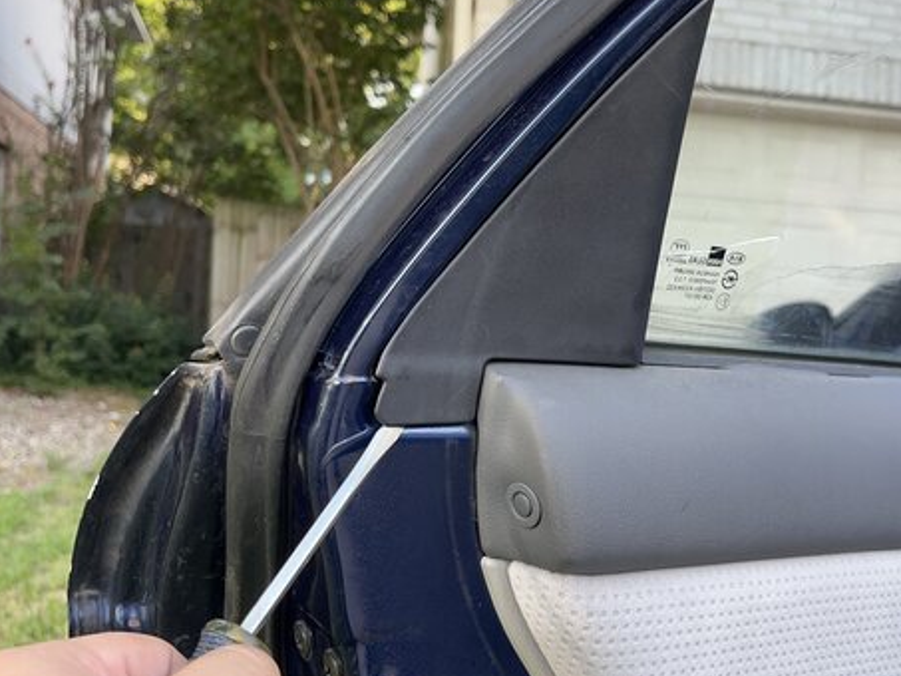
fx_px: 885
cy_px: 320
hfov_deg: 53.3
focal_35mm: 34
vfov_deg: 41.8
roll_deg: -2.8
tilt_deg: -0.7
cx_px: 571
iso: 40
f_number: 1.6
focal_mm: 5.1
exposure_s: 1/122
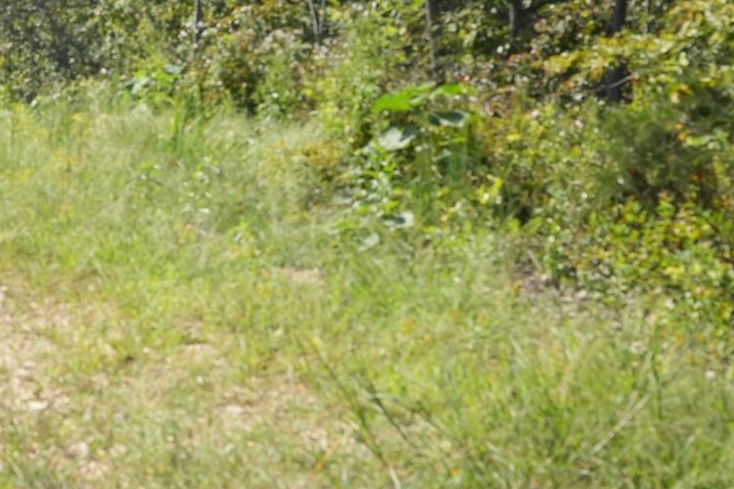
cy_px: 116
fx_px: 1936
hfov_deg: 20.3
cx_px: -115
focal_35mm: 95
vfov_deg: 14.3
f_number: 7.1
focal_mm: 35
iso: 640
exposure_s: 1/1250
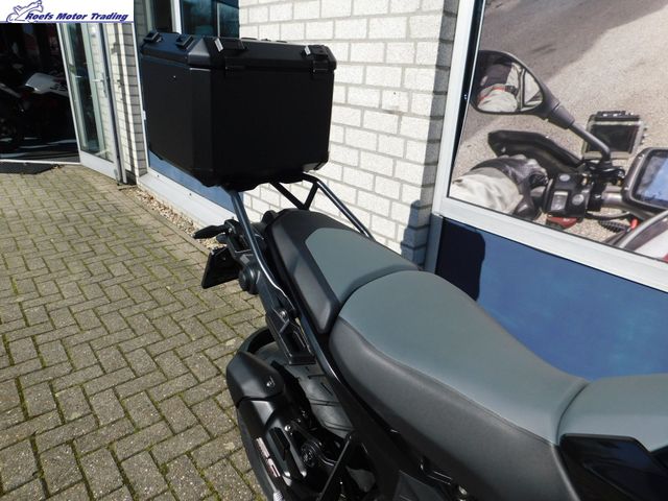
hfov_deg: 73.9
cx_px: 334
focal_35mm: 23
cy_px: 250
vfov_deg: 58.9
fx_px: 444
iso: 125
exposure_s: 1/500
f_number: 6
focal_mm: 4
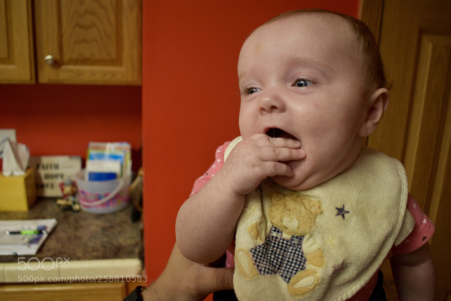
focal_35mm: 30
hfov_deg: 61.9
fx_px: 376
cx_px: 226
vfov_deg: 43.6
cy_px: 150
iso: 1800
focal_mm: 20
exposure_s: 1/60
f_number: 3.8
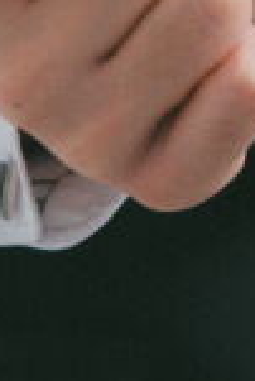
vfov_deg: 11.2
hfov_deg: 7.7
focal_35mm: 178
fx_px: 1887
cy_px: -146
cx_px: 230
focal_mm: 37.6
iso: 400
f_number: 2.8
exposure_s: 1/125
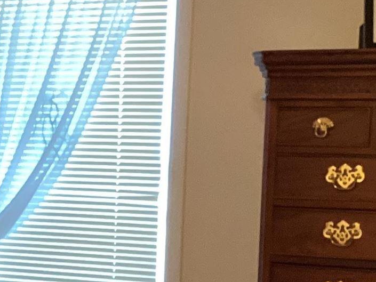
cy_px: 258
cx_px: -64
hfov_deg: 14.2
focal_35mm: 135
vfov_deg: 10.9
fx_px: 1467
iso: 250
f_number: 2.4
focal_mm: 3.3
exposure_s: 1/40
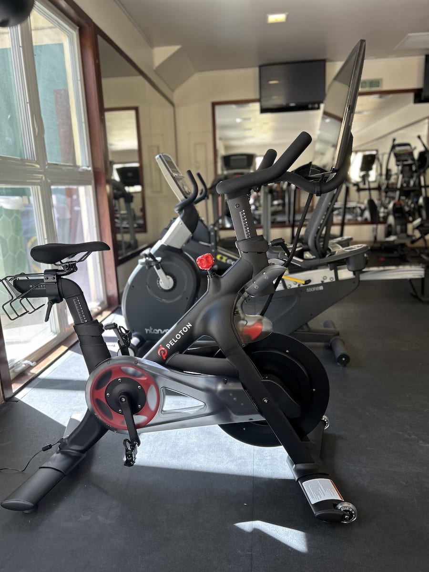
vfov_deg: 67.3
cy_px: 286
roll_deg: +2.5
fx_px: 430
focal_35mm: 26
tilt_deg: -12.3
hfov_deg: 53.1
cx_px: 214
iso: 80
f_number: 1.5
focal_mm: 5.7
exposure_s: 1/120
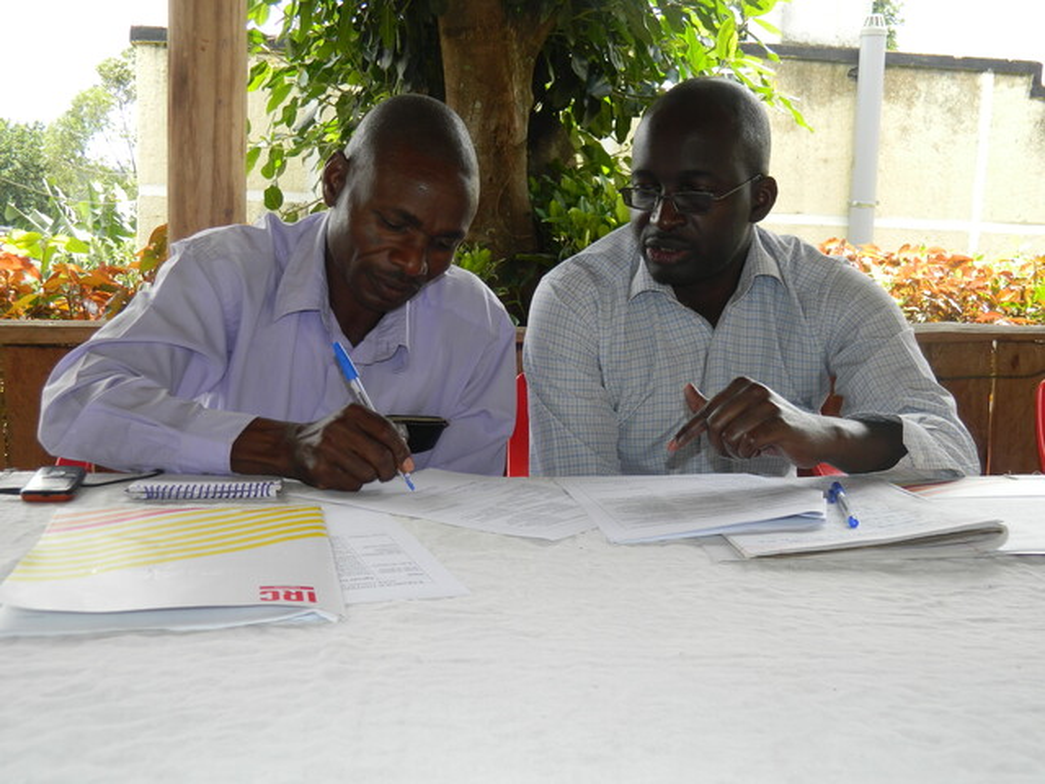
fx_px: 1238
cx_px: 522
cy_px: 392
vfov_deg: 35.1
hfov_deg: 45.8
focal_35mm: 41
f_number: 3.5
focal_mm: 7.3
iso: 80
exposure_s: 1/125
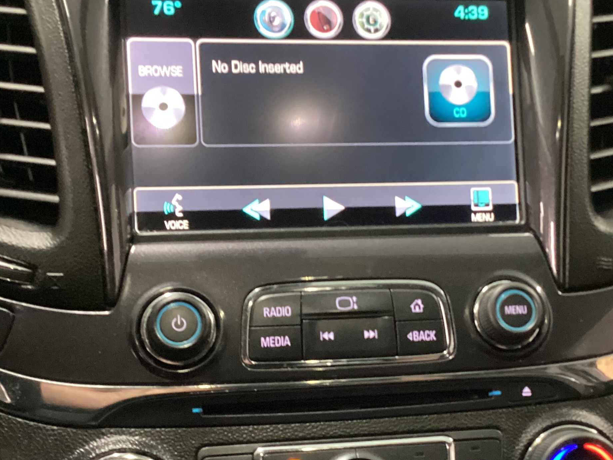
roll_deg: -5.3
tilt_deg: -32.5
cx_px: 344
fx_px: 974
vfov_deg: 26.4
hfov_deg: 34.9
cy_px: 299
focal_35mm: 55
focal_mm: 3.3
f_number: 2.4
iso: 640
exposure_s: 1/20
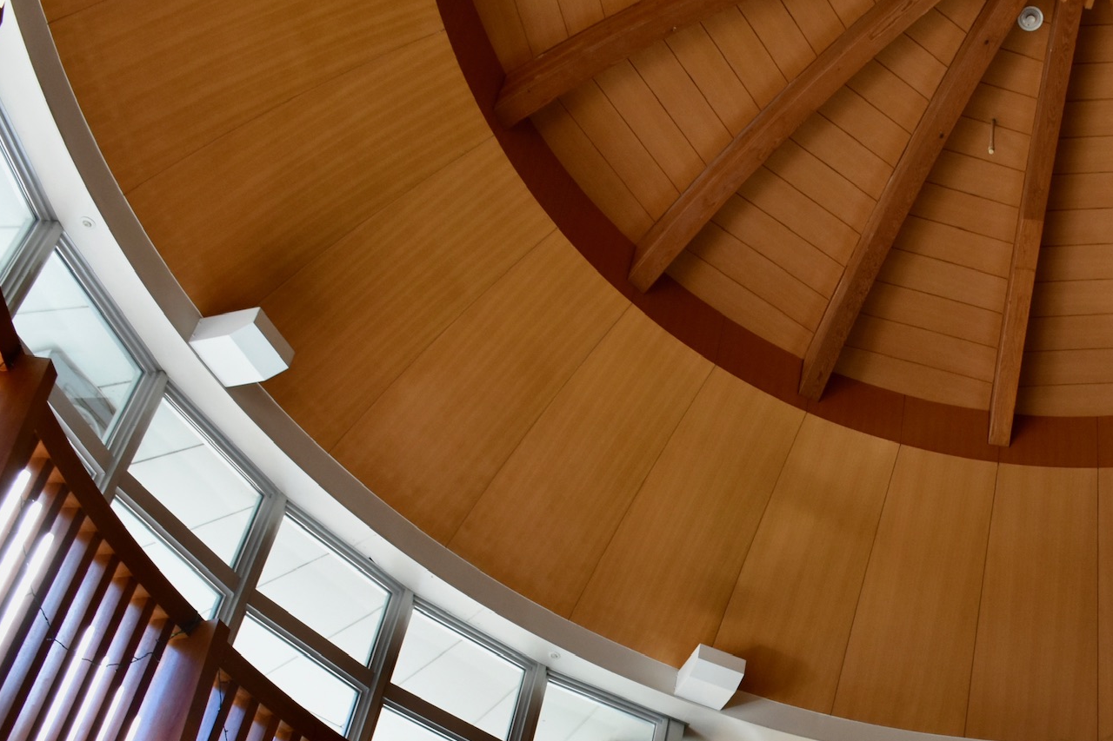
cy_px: 643
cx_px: 950
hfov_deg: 35.2
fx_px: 1669
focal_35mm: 54
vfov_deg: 24.5
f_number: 7.1
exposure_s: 1/200
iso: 800
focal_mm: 20
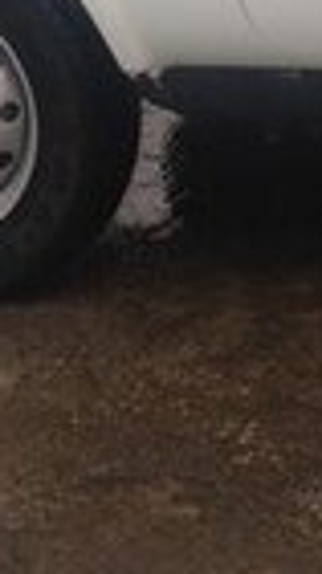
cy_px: -242
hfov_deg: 7.0
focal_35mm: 168
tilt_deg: -10.6
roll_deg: -1.2
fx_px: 2558
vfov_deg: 12.3
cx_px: 648
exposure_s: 1/149
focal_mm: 4.12
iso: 50
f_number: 2.4
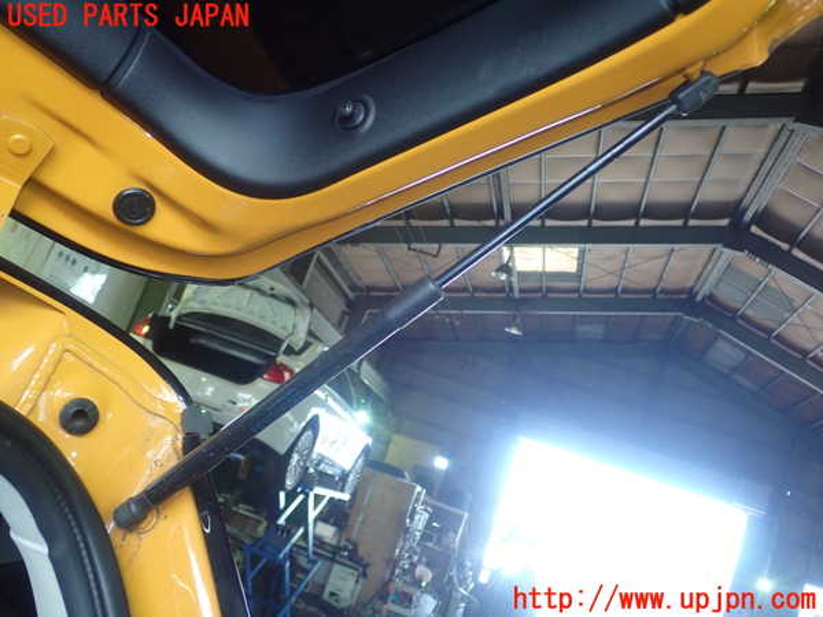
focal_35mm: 36
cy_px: 308
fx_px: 856
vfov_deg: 39.7
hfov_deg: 51.4
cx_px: 412
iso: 200
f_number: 2.5
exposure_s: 1/50
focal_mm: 6.37
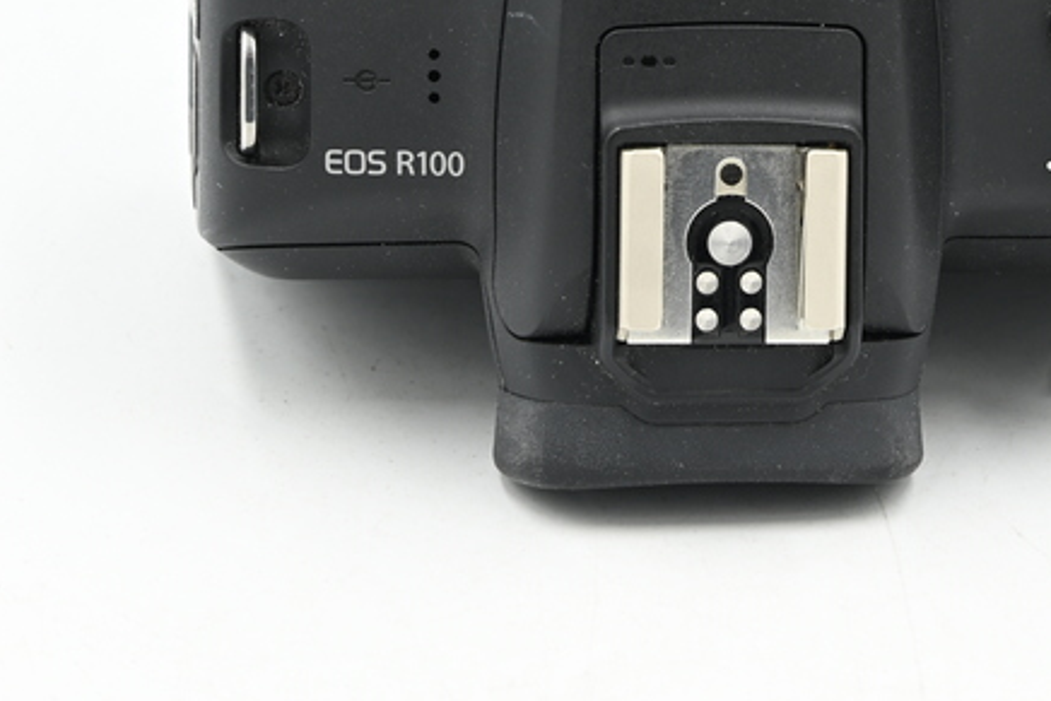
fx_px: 5023
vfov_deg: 7.9
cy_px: -11
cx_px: 786
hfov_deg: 11.9
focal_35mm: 172
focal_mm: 75
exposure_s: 1/15
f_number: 14
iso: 160
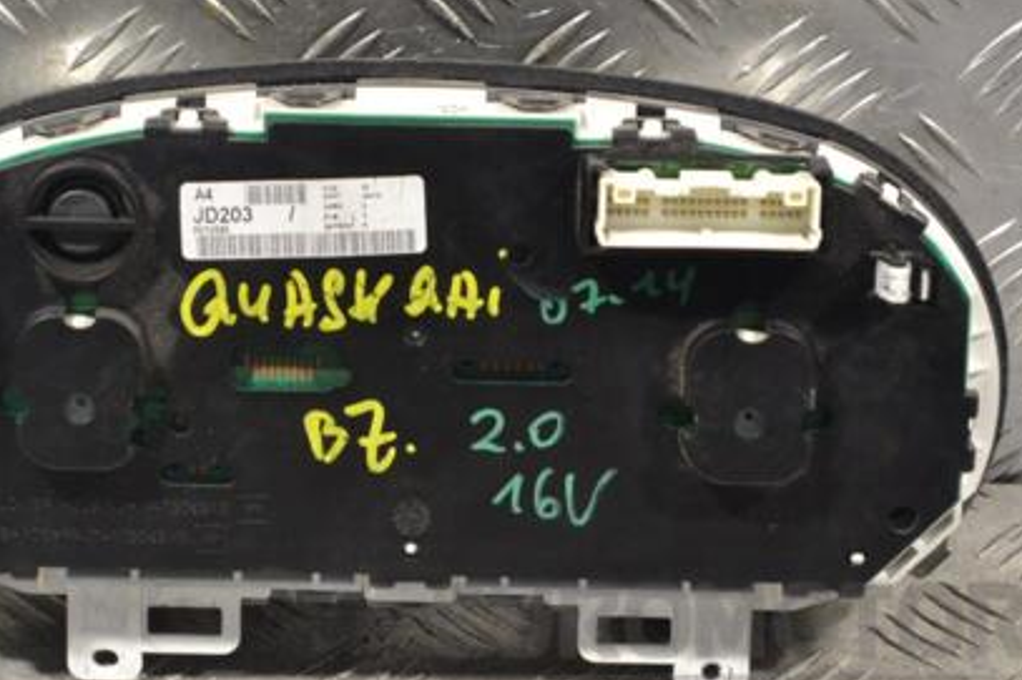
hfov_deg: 16.8
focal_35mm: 122
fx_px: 3454
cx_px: 387
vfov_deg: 11.2
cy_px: 286
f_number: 8
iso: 3200
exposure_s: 1/250
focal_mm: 55
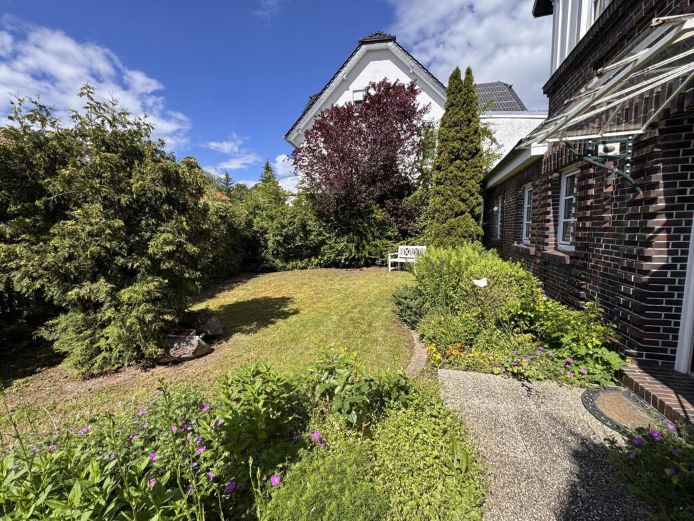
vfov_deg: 85.7
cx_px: 347
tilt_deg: -6.1
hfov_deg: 102.1
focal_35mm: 14
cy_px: 260
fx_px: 281
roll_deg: +1.7
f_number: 2.2
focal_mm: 2.22
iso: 50
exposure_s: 1/1020
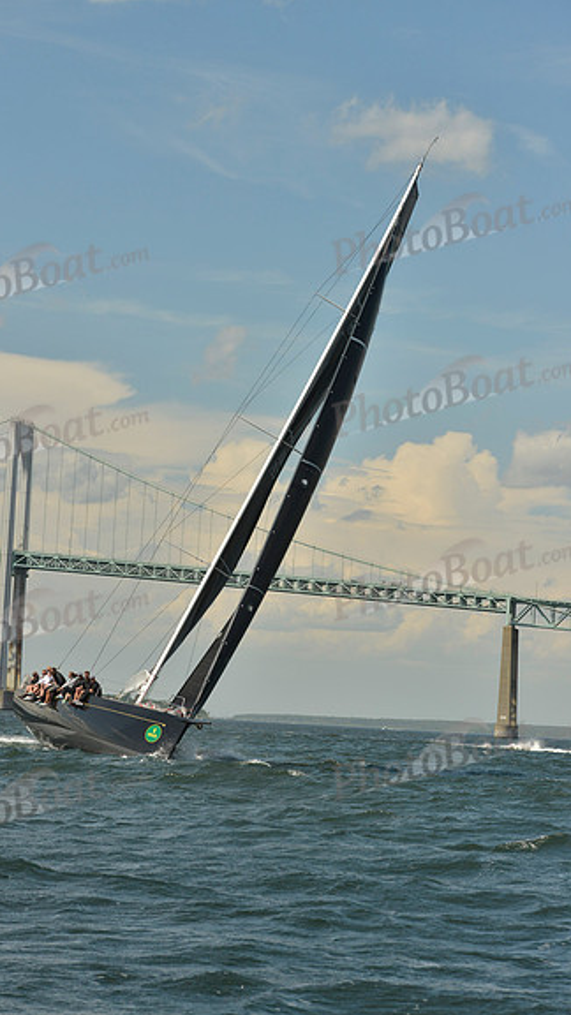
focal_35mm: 97
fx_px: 2611
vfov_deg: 22.0
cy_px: 509
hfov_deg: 12.5
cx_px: 241
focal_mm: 92
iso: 280
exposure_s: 1/1600
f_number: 9
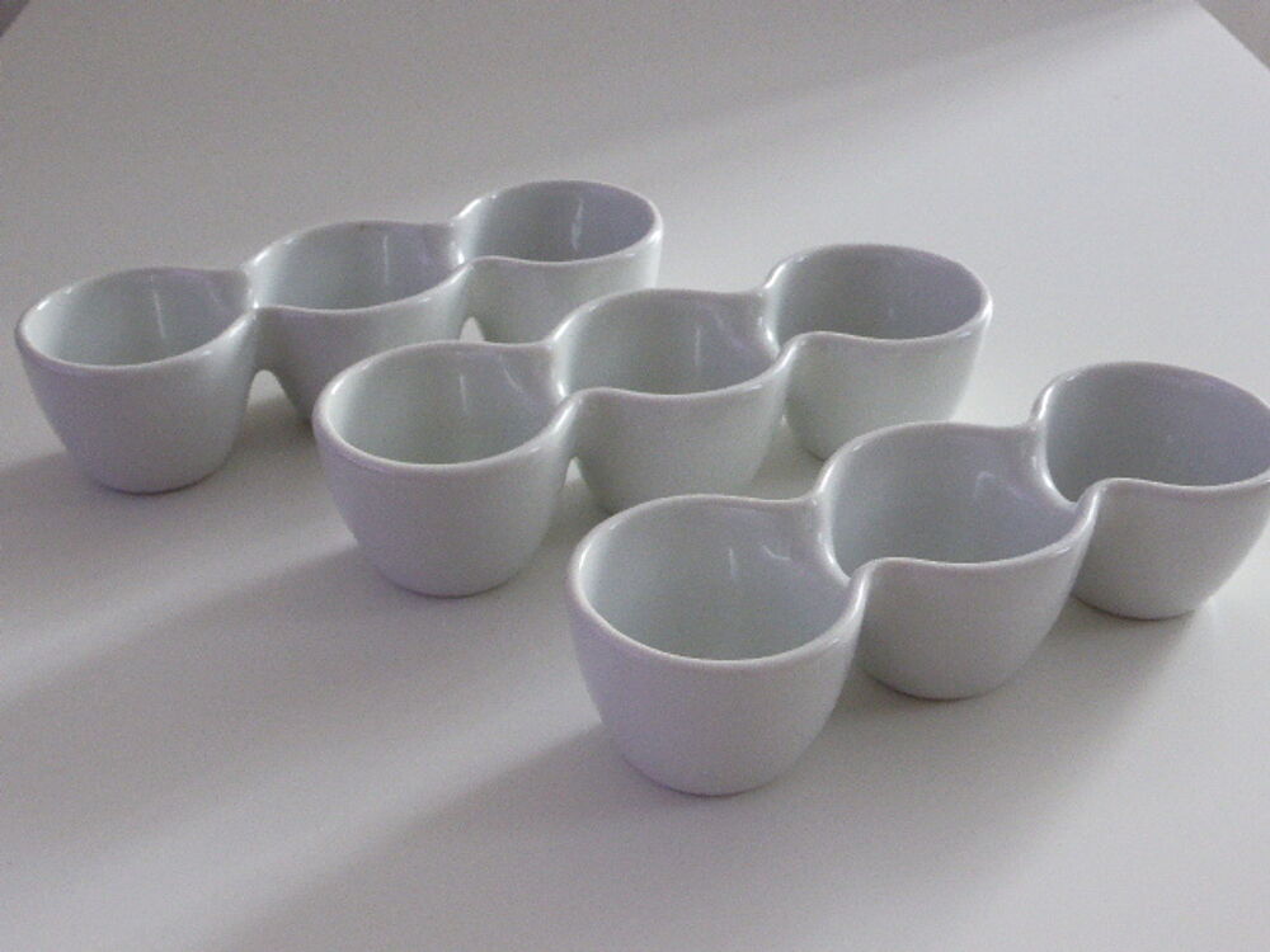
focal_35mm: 46
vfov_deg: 31.5
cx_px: 635
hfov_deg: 41.2
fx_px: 1688
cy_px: 476
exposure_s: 1/15
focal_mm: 7.9
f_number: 4.1
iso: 400
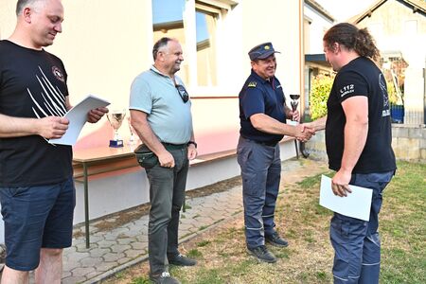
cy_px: 142
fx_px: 414
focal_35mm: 35
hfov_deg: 54.4
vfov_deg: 37.9
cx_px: 213
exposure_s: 1/2500
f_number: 4
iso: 1600
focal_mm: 35
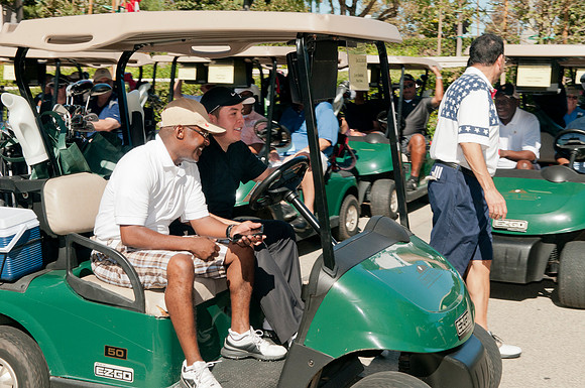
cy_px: 194
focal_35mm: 57
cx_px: 292
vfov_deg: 23.7
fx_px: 925
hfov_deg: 35.1
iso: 400
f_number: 10
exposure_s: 1/250
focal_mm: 38
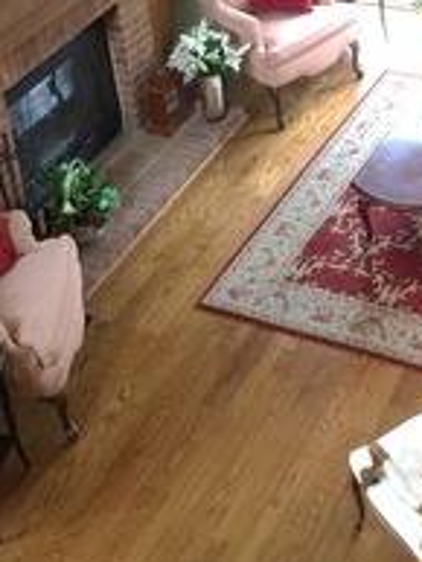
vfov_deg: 25.6
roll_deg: +4.6
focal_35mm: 72
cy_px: -3
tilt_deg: -26.4
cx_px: 381
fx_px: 1169
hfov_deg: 20.1
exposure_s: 1/30
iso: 80
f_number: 2.2
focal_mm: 4.15
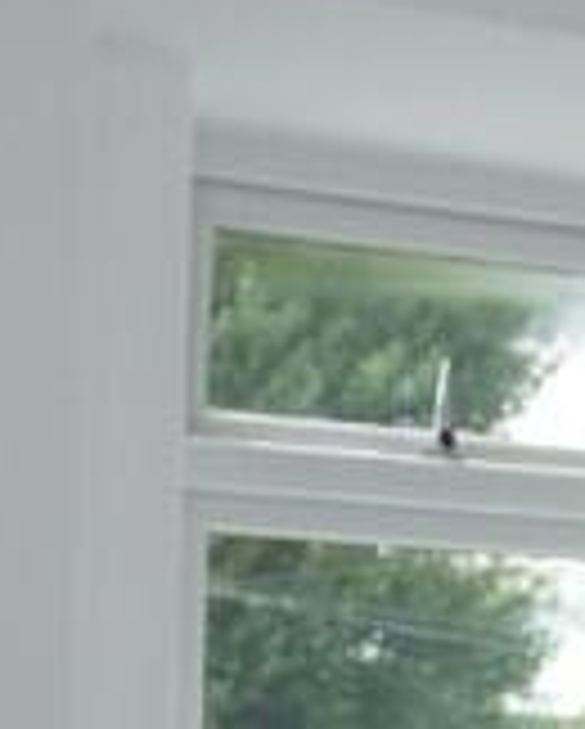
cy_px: 1330
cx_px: 270
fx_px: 1923
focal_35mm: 89
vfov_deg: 17.3
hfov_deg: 17.3
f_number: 4
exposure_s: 1/160
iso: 100
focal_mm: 10
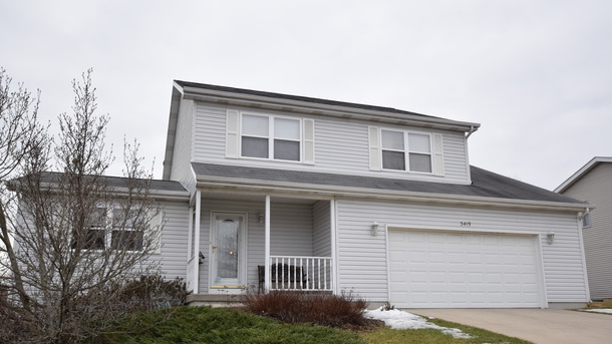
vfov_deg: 35.5
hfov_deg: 59.5
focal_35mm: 33
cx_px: 309
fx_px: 535
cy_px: 207
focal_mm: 20
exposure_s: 1/2000
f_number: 3.5
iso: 400
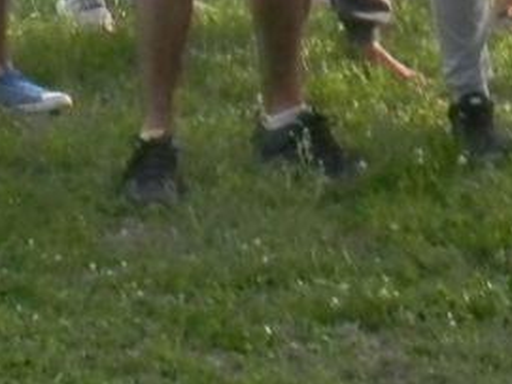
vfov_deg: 8.5
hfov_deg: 11.2
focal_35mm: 170
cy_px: -187
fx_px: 2513
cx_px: -219
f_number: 3.7
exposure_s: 1/59.6
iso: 82
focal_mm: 6.4
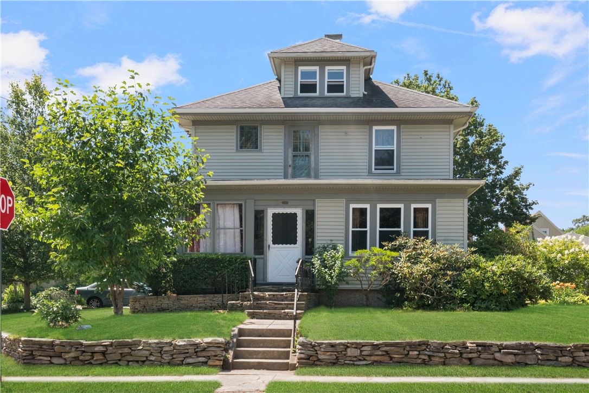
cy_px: 196
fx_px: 589
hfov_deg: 53.1
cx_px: 294
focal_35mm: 36
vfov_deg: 36.9
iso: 400
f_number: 14
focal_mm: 24
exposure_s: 1/160
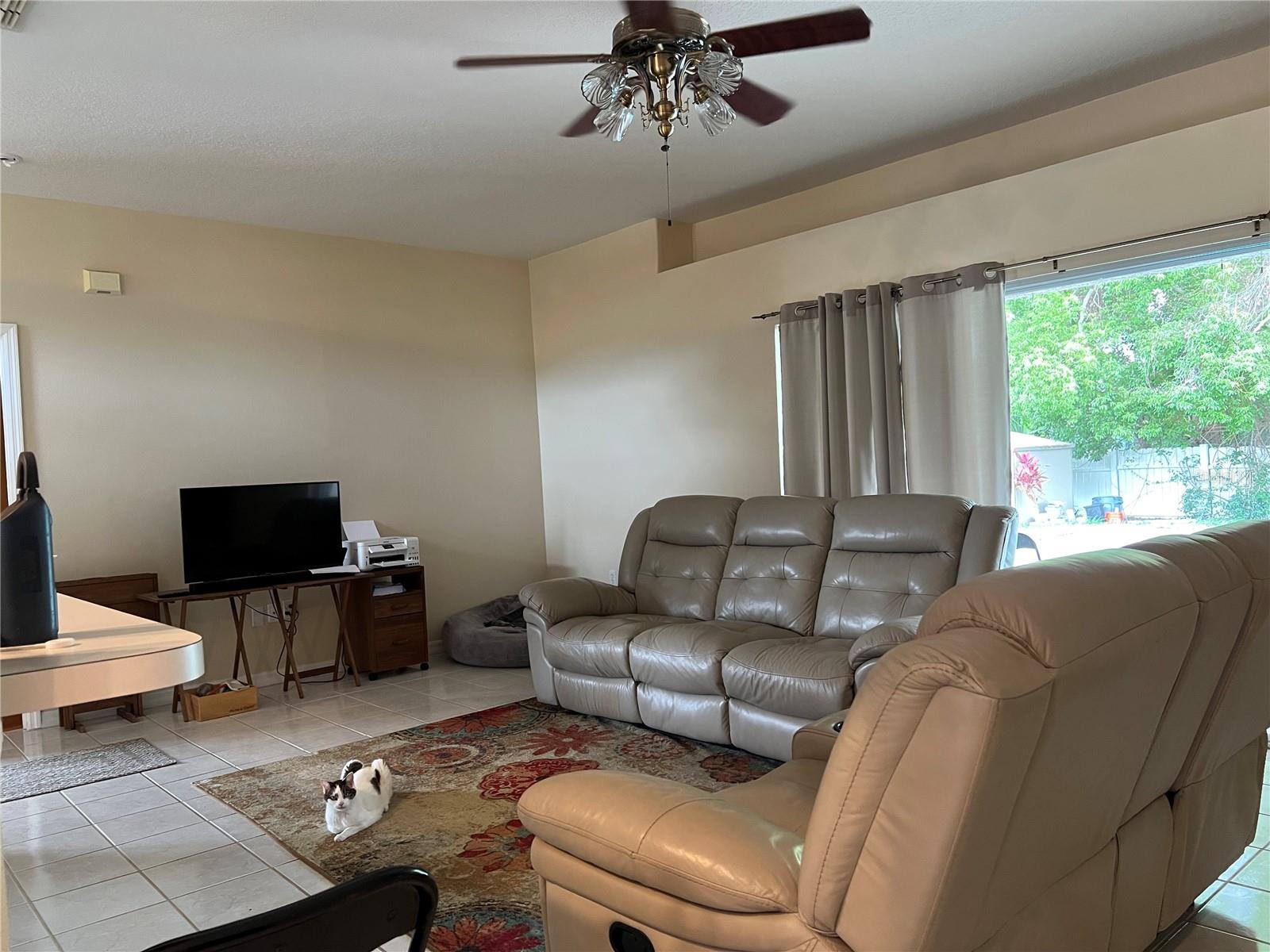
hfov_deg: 67.3
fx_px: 954
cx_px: 635
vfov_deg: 53.1
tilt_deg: -1.2
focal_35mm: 26
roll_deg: +3.0
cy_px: 476
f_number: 1.5
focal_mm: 5.7
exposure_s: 1/60
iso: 200
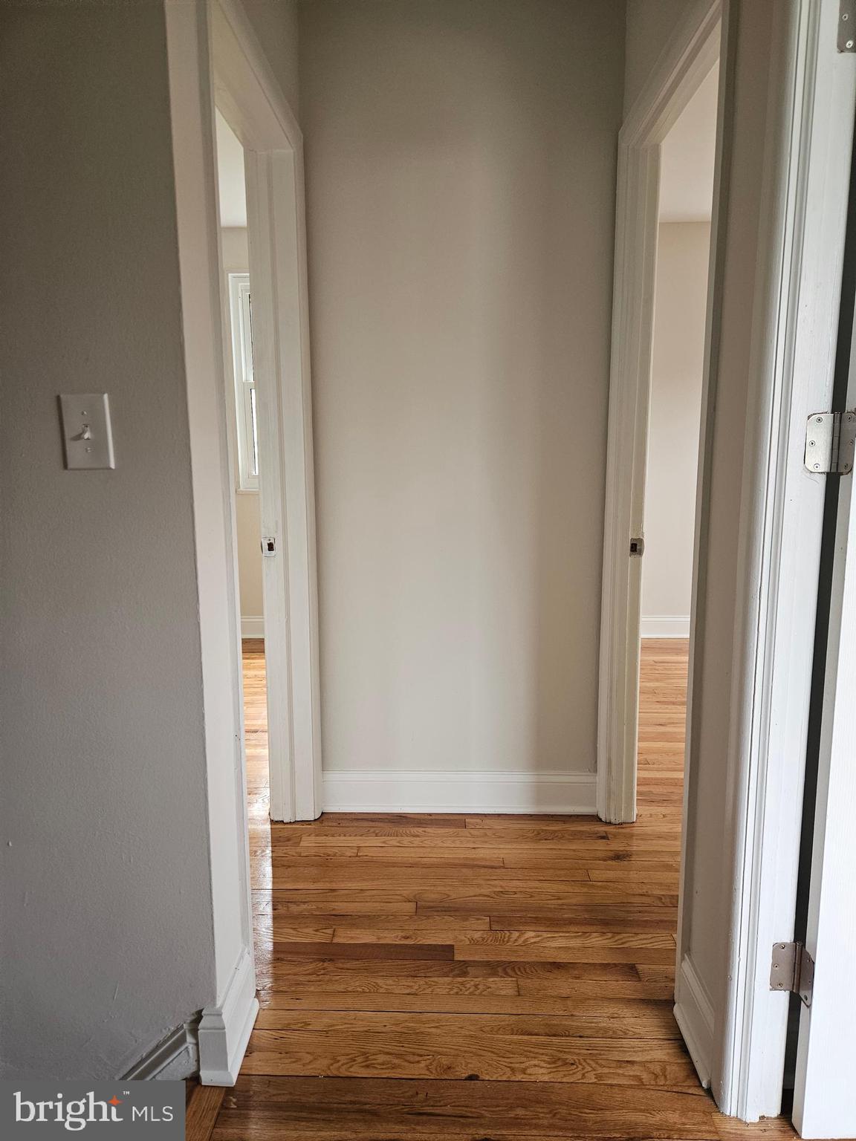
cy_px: 570
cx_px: 428
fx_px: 758
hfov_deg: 58.9
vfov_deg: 73.9
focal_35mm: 23
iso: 250
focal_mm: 5.4
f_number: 1.8
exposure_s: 1/207
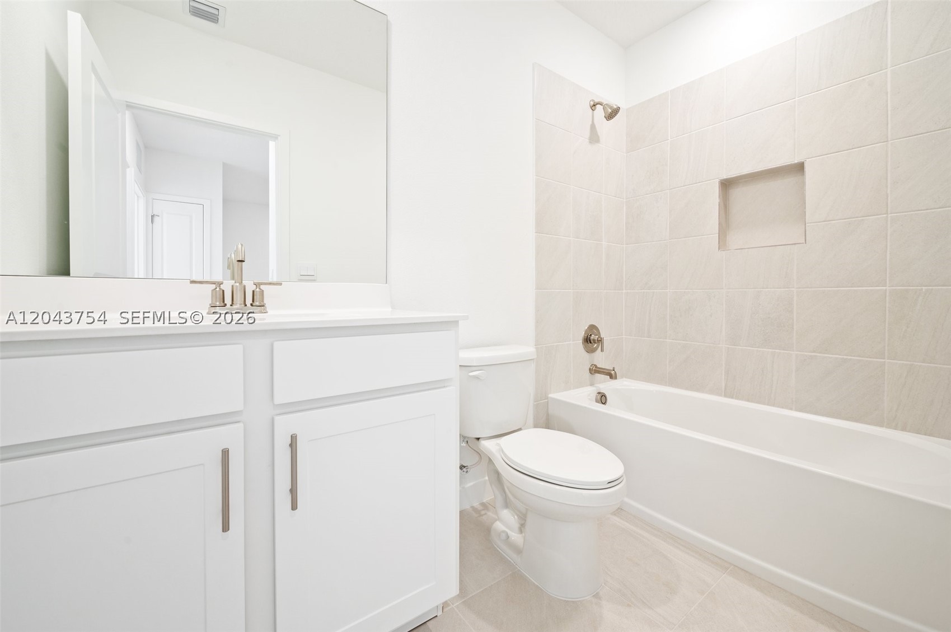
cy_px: 316
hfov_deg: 104.3
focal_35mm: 14
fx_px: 369
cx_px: 476
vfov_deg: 81.1
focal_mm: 14
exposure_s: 1/2.5
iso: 200
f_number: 8
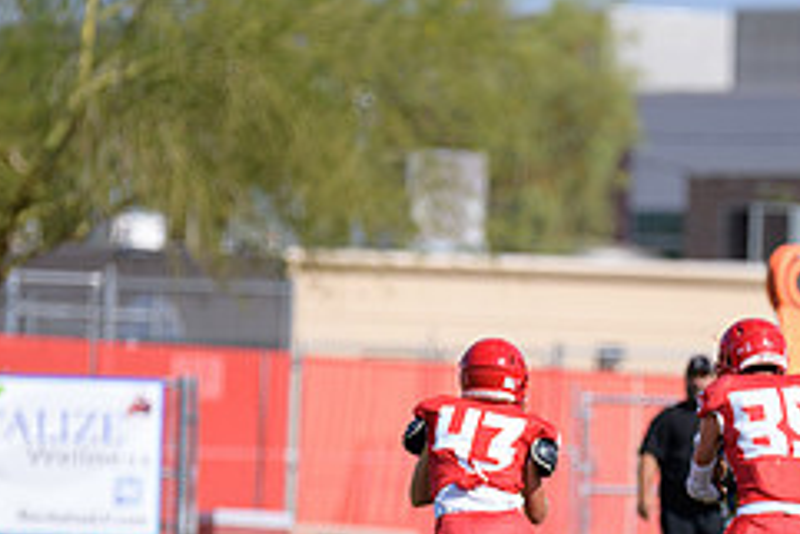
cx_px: 564
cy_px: 556
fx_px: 11784
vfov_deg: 2.6
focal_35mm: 530
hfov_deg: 3.9
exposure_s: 1/3200
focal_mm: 220
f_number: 2.8
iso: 200
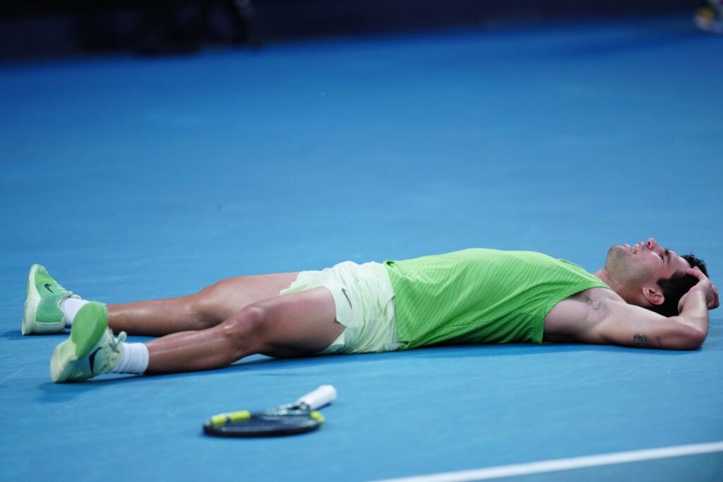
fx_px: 8034
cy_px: 241
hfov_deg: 5.2
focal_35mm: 400
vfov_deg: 3.4
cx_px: 362
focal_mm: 400
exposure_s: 1/2000
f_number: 2.8
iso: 2000
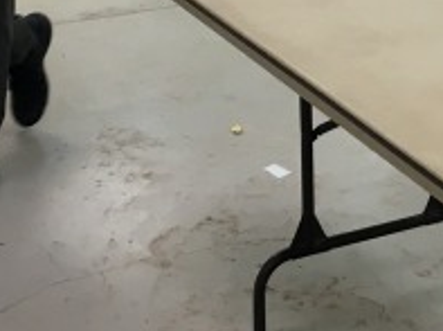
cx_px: 283
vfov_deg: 11.6
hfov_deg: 16.7
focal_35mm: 118
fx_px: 1507
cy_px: -272
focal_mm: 4.15
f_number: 2.2
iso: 32
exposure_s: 1/30
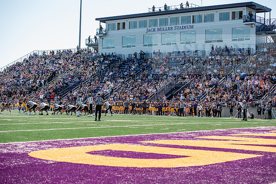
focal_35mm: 70
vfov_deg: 19.5
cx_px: 138
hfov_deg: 28.8
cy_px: 92
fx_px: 537
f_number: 4
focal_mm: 70
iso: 125
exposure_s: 1/640
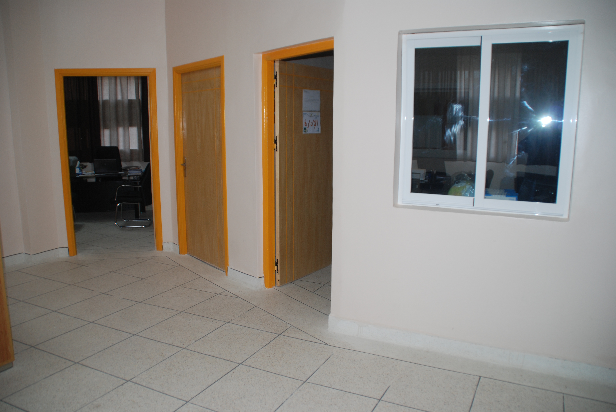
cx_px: 308
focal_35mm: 27
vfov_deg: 48.0
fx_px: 463
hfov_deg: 67.3
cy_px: 206
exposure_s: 1/60
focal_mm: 18
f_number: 3.5
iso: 200
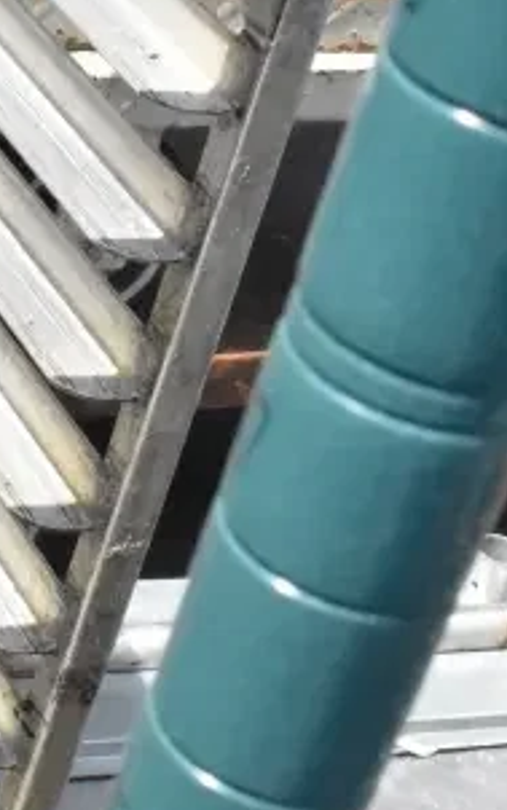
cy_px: 253
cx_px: -306
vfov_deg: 18.7
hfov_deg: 11.2
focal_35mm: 111
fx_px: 2452
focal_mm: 24
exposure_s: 1/1600
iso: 6400
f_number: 20
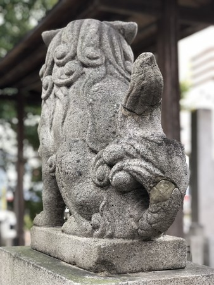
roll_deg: +0.7
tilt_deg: +4.1
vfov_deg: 33.8
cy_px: 142
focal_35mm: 57
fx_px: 469
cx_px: 107
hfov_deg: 25.7
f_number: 2.8
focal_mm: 6.6
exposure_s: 1/30
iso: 40
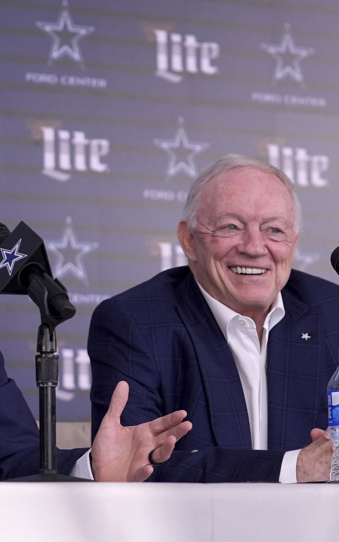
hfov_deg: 7.3
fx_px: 2661
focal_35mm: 180
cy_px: 271
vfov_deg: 11.6
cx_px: 2
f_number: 3.5
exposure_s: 1/2500
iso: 1600
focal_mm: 78
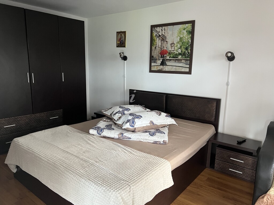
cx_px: 137
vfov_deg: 53.1
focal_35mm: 26
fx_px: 206
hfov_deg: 67.3
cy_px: 102
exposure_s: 1/60
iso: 400
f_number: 1.5
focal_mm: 5.7
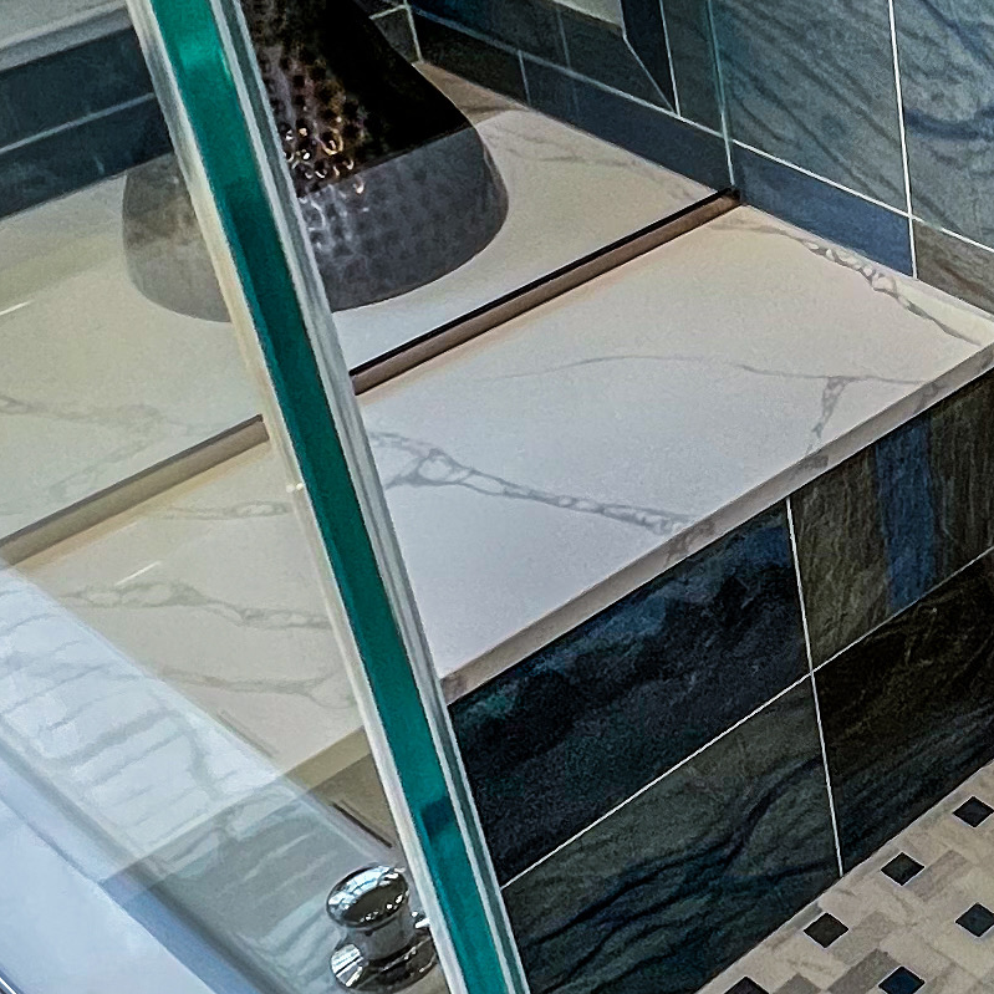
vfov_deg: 29.5
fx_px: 1884
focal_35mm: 58
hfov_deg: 27.0
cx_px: 1112
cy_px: 537
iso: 125
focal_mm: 1.57
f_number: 1.8
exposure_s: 1/60
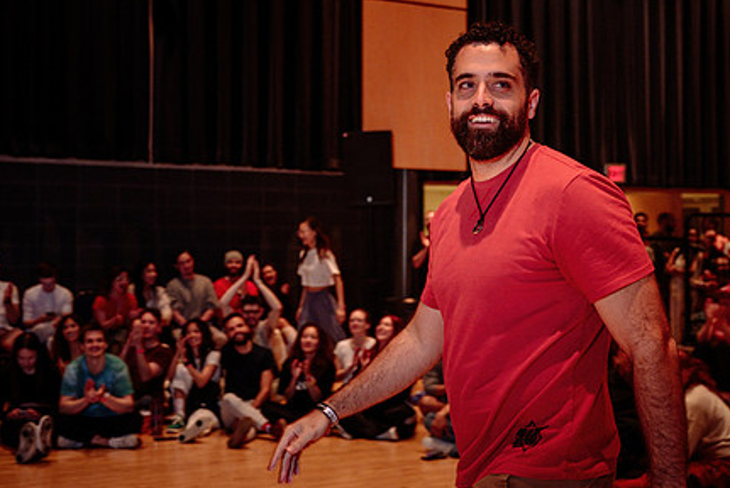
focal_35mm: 57
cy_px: 243
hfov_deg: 35.0
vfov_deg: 23.8
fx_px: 1157
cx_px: 364
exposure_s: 1/125
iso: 1000
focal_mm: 34.5
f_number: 3.2
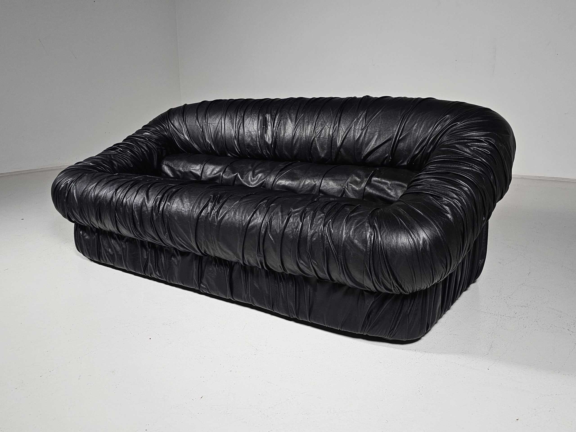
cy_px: 216
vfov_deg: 58.9
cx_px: 288
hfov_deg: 73.9
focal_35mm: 23
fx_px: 383
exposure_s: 1/100
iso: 400
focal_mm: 6.3
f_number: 1.7
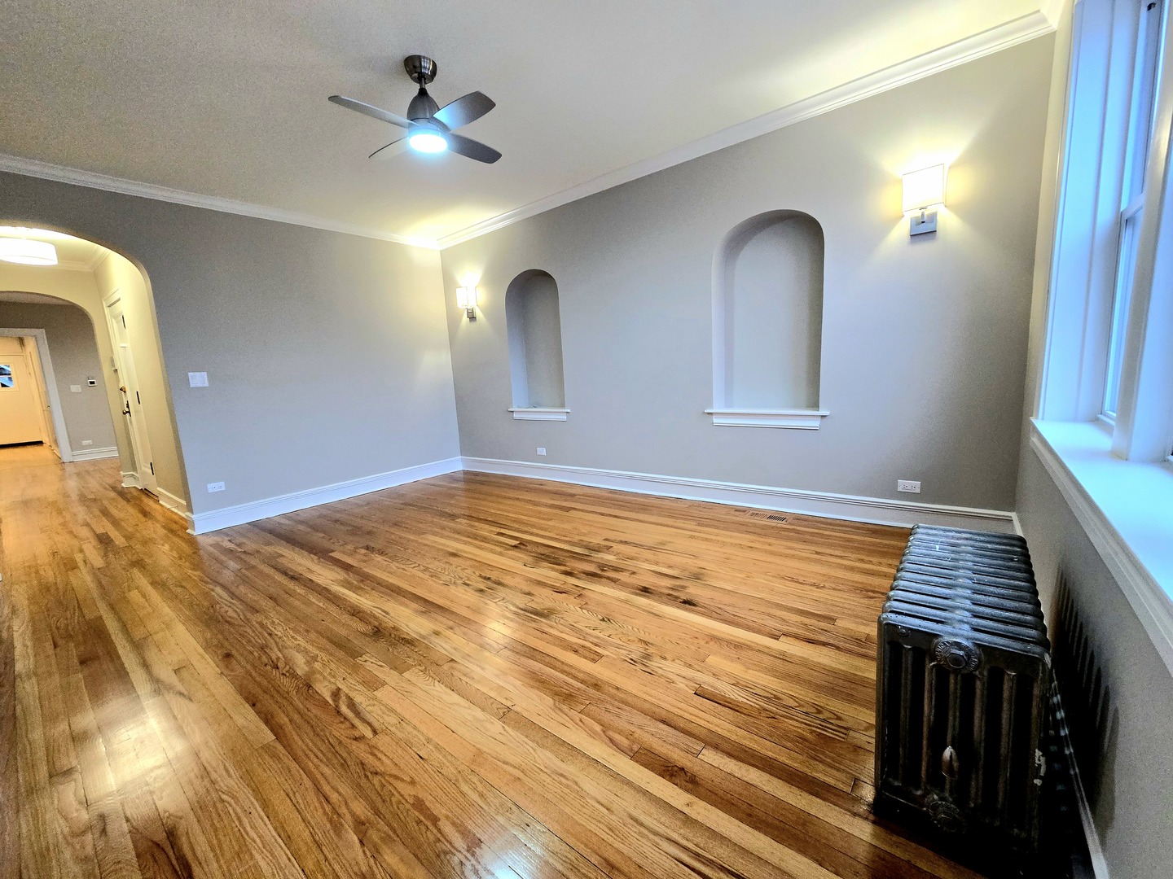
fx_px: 441
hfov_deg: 106.2
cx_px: 586
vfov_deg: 89.9
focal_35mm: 13
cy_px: 440
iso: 250
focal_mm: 2.2
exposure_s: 1/60.2
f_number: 2.2
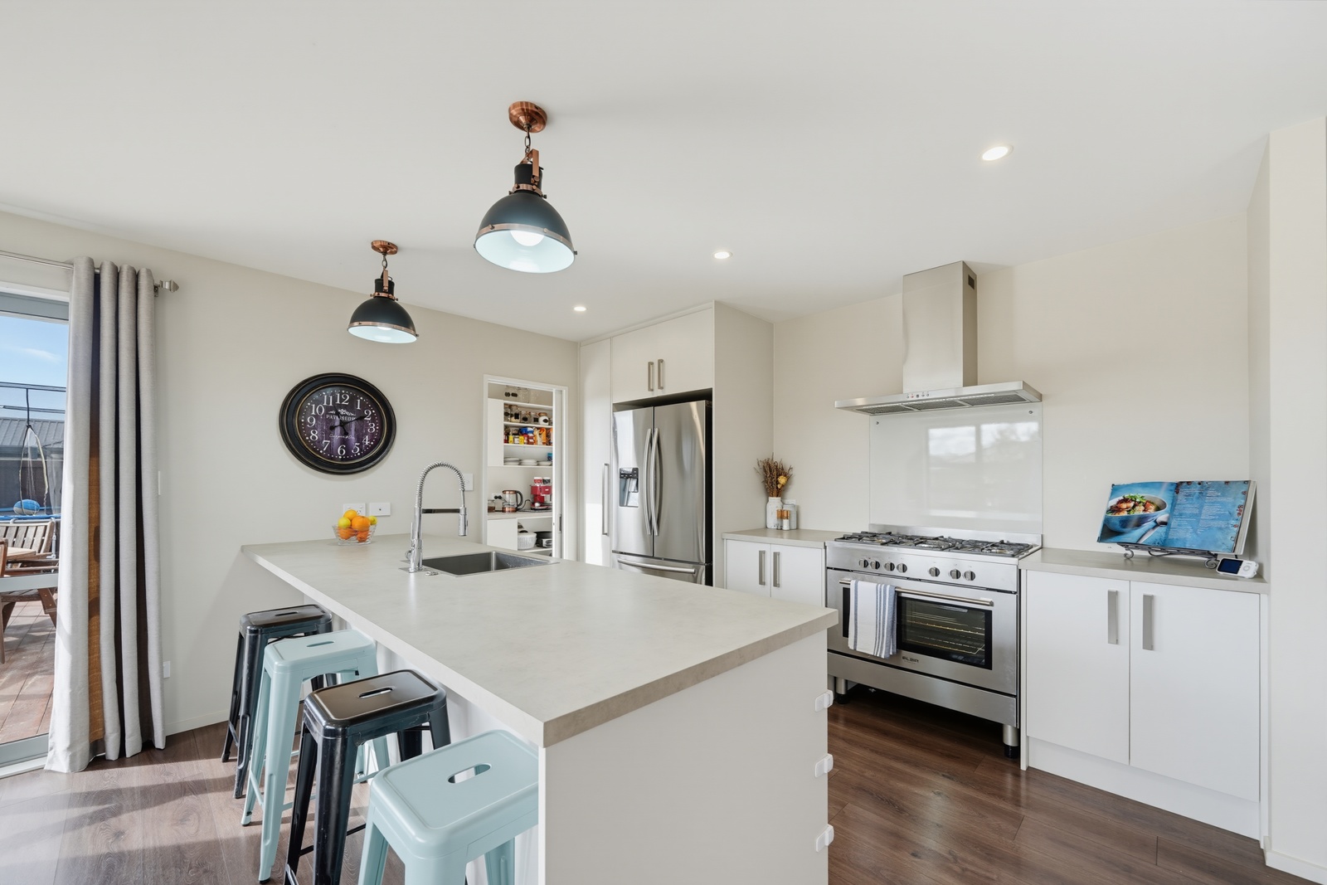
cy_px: 442
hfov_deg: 108.3
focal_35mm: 13
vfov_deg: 85.4
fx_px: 479
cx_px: 664
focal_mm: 13
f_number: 8
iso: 200
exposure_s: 1/40
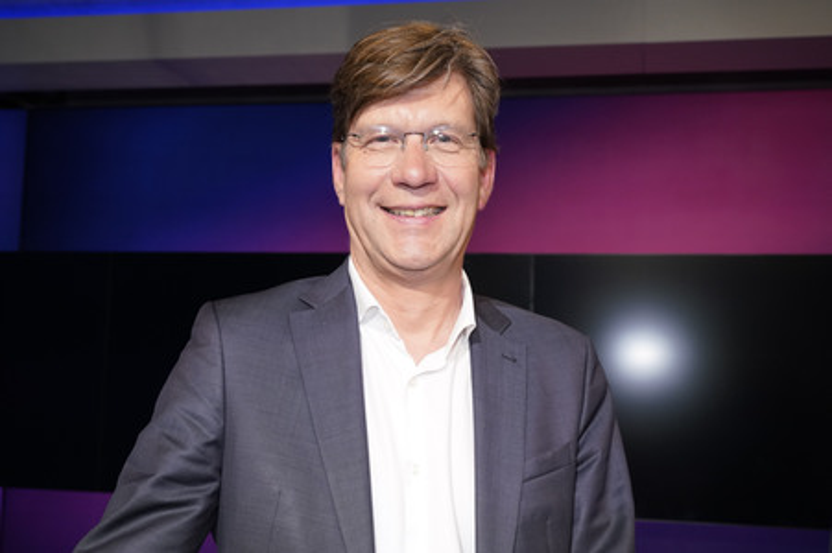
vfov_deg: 37.8
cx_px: 416
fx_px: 808
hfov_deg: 54.5
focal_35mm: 35
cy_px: 276
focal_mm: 35
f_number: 5
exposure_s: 1/160
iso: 2000
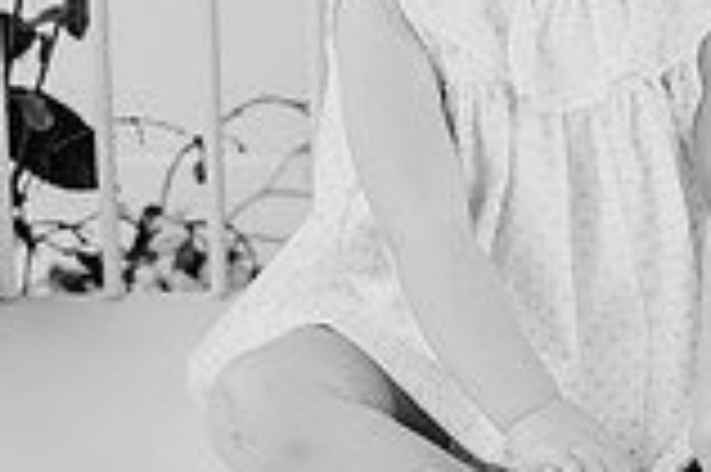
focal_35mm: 210
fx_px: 4143
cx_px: 664
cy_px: 164
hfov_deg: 9.8
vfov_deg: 6.5
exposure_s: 1/160
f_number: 2.8
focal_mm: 50
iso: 125
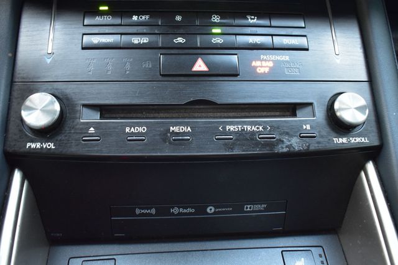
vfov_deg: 38.3
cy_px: 132
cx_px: 199
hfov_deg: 55.1
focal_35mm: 34
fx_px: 381
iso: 1600
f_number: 3.8
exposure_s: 1/5
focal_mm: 23
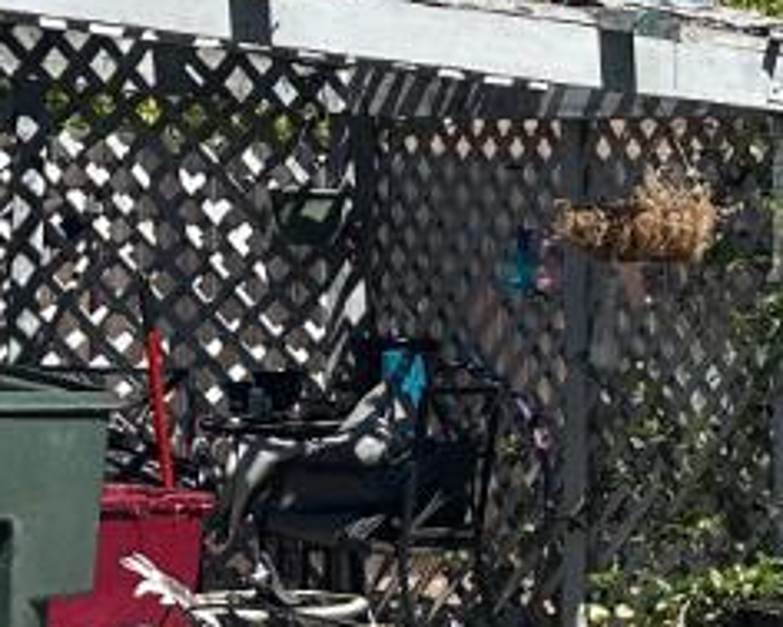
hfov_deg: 12.3
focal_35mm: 149
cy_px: 549
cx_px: 1201
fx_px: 3454
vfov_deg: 10.3
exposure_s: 1/4184
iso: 80
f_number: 1.78
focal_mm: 6.86
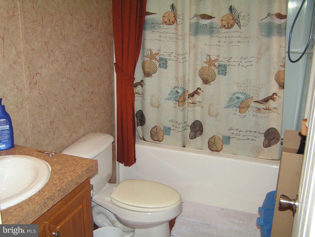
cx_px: 158
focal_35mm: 38
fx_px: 346
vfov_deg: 37.7
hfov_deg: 49.0
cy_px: 118
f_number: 2.8
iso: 200
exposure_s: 1/40
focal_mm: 6.3
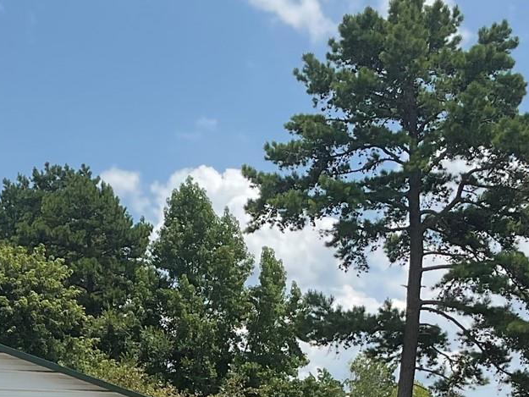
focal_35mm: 95
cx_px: 221
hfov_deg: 20.6
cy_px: 542
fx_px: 1452
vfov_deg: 14.8
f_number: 1.8
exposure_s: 1/2538
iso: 16
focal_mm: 3
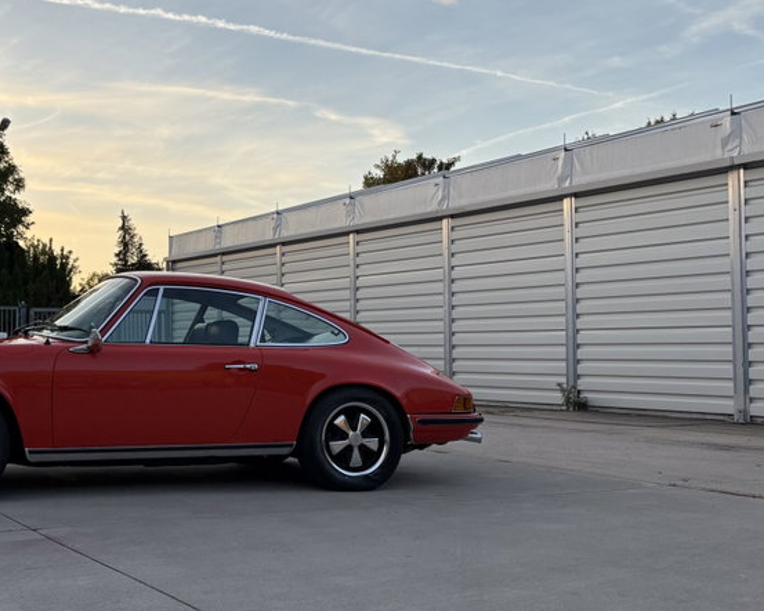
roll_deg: +0.5
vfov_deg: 32.1
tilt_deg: +2.9
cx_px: 180
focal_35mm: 47
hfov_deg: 38.4
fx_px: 1062
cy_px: 290
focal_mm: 5.96
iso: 50
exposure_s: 1/1064
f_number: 1.6
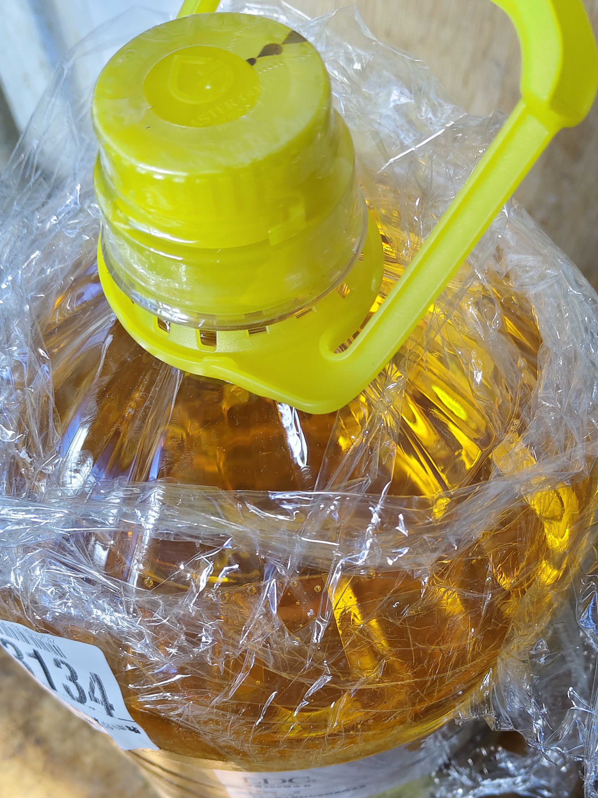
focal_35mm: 39
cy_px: 517
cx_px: 324
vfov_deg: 47.3
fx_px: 898
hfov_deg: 36.8
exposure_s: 1/100
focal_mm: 4.84
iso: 296
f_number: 1.79
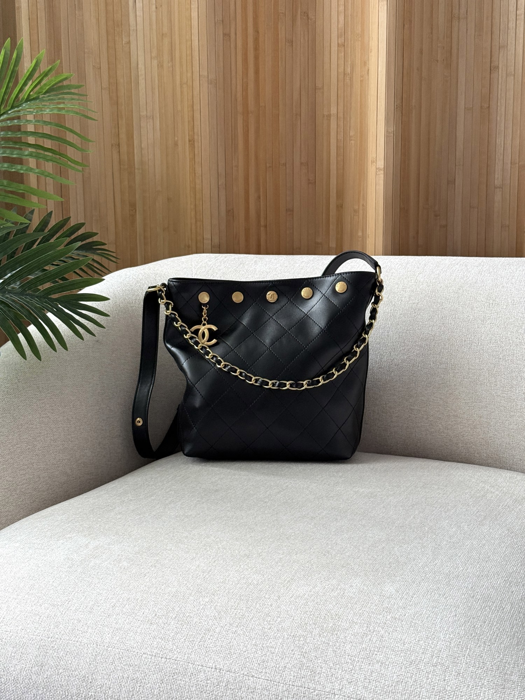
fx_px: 971
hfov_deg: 30.3
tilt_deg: -8.2
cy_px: 350
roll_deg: +0.1
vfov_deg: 39.7
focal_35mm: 48
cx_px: 262
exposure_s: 1/103
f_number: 1.78
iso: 125
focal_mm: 6.76
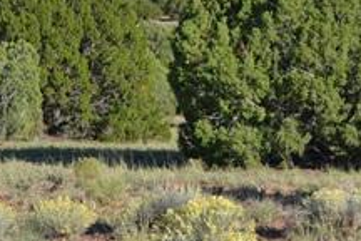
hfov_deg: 11.2
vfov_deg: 7.5
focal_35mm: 183
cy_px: 54
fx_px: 1835
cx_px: 329
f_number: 8
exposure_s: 1/250
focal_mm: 44
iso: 100
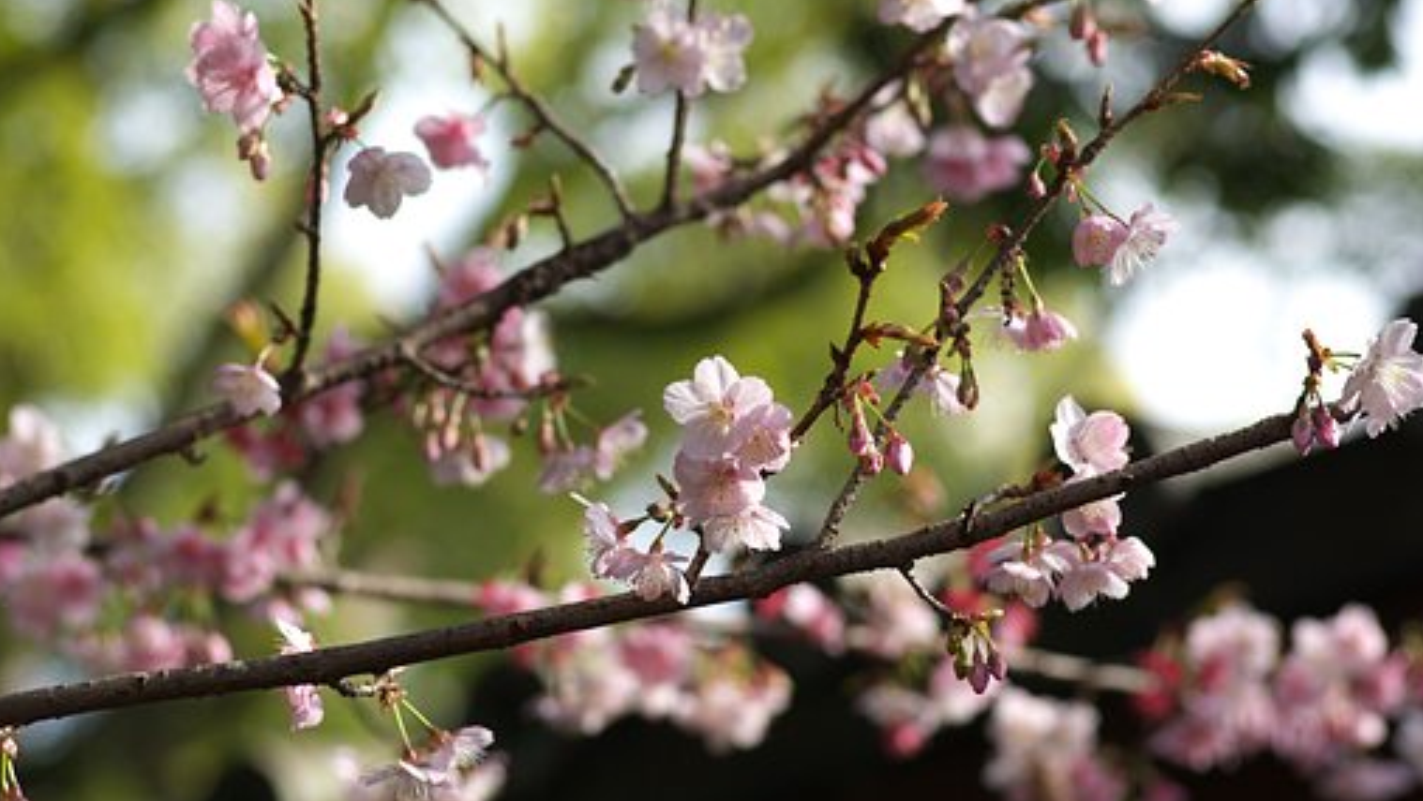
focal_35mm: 123
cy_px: 415
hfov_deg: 17.5
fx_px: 4625
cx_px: 709
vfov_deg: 9.9
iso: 100
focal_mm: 77
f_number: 4
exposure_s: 1/350
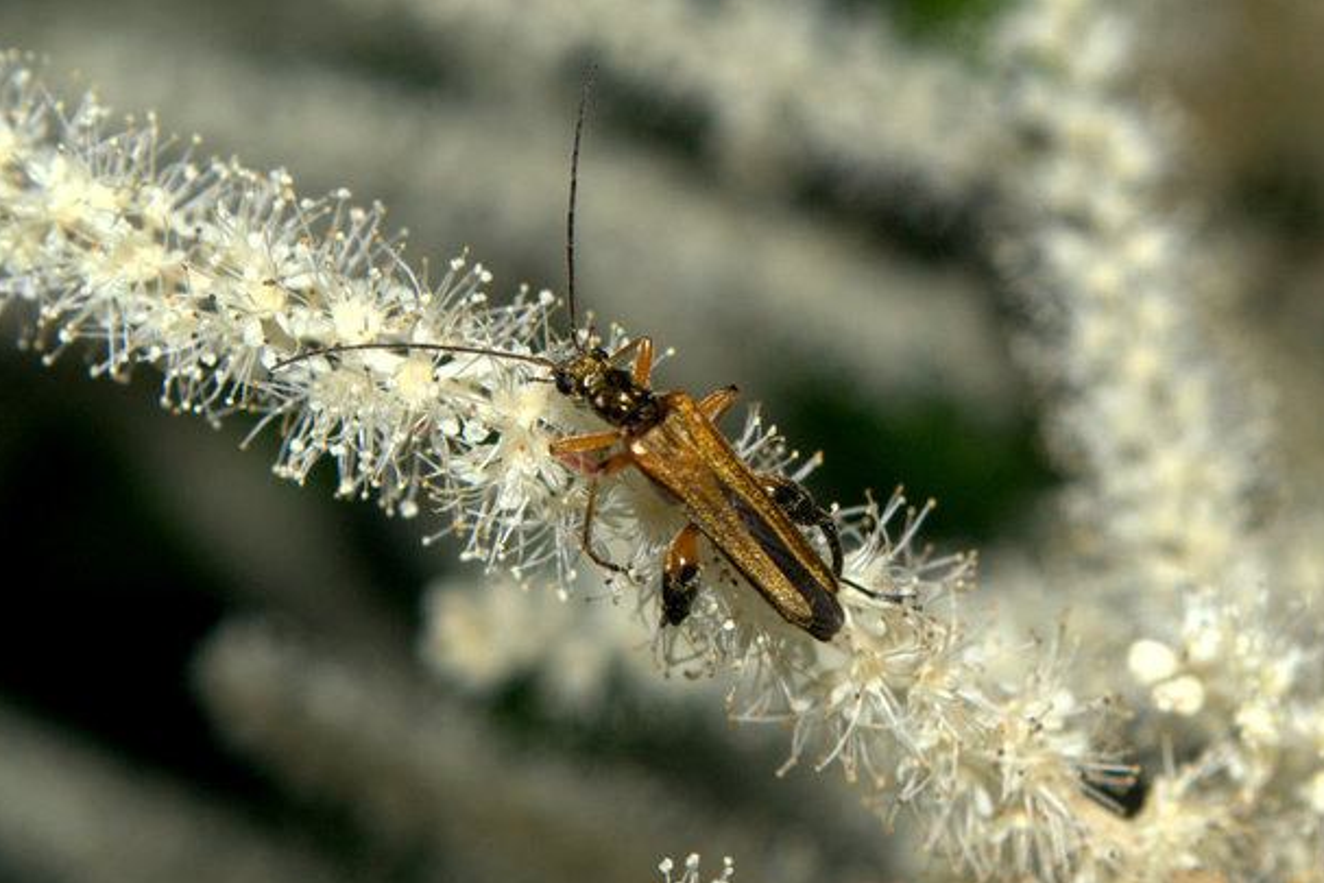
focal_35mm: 131
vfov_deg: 10.5
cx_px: 653
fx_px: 4811
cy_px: 556
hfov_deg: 15.7
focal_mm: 55
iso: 100
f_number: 8
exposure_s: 1/60
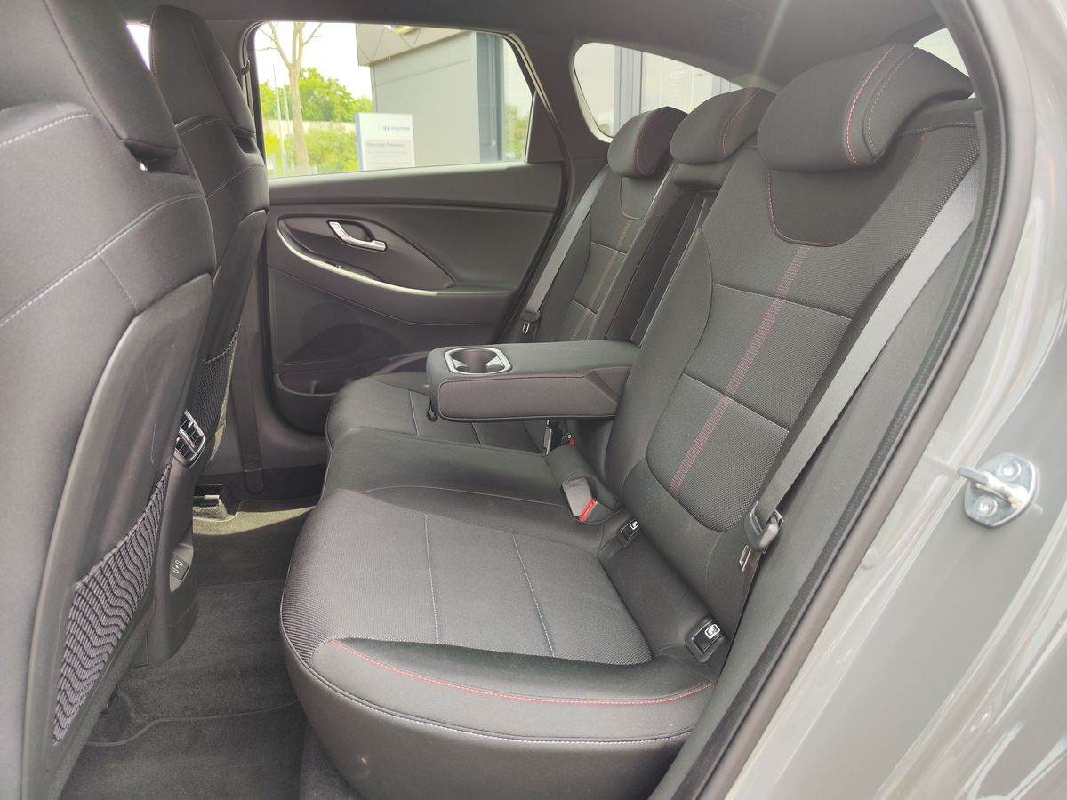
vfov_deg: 58.9
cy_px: 400
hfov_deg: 73.9
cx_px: 534
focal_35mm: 23
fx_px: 709
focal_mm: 7.01
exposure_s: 1/100
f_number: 1.69
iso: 72
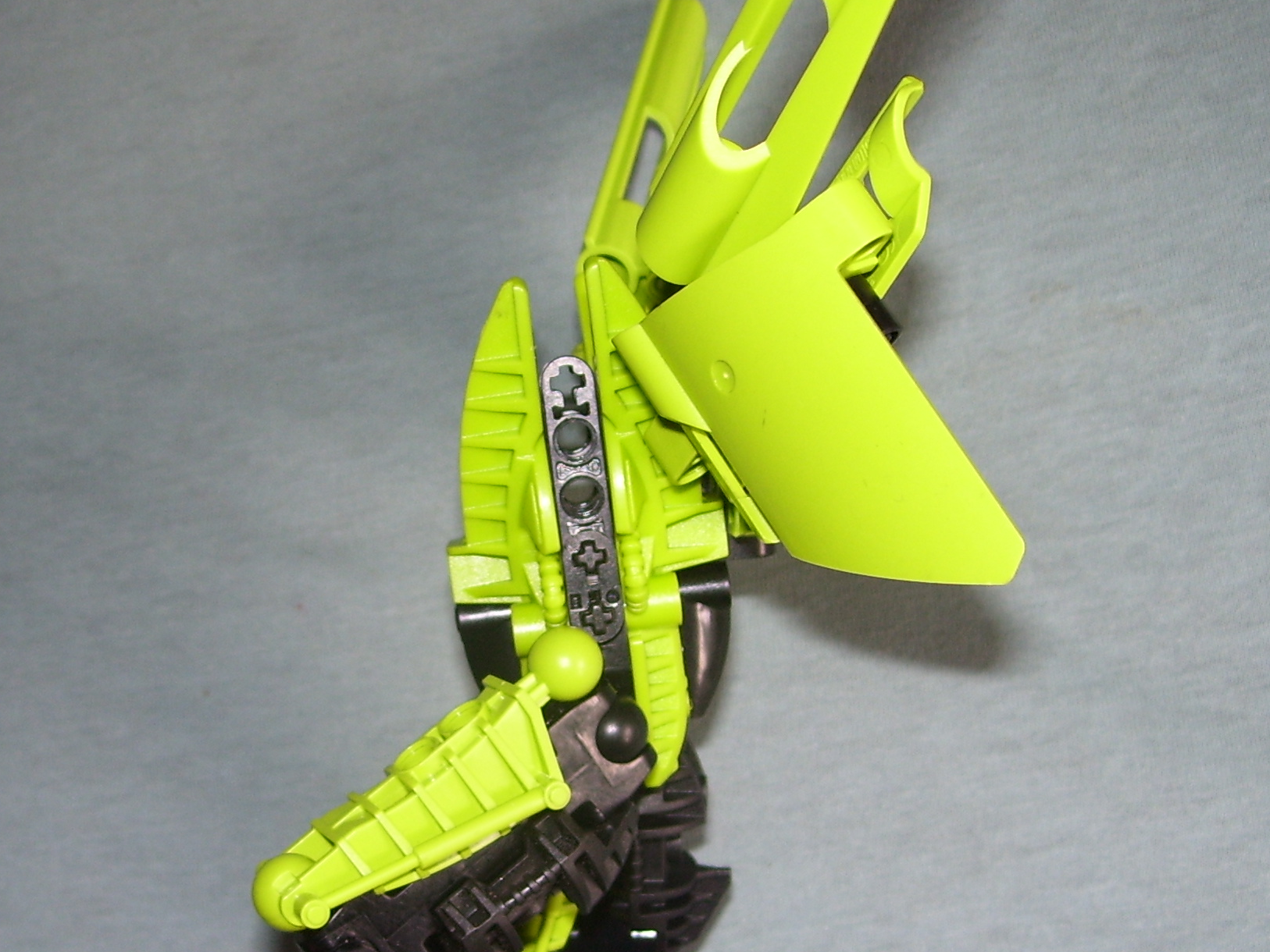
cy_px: 664
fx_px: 1871
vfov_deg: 28.3
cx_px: 476
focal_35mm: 51
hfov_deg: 37.3
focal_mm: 6
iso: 80
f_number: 2.7
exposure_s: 1/60
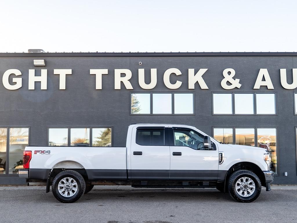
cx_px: 142
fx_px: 322
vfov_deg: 38.1
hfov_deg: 49.5
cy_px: 126
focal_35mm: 38
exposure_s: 1/125
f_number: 4
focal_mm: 30
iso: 100
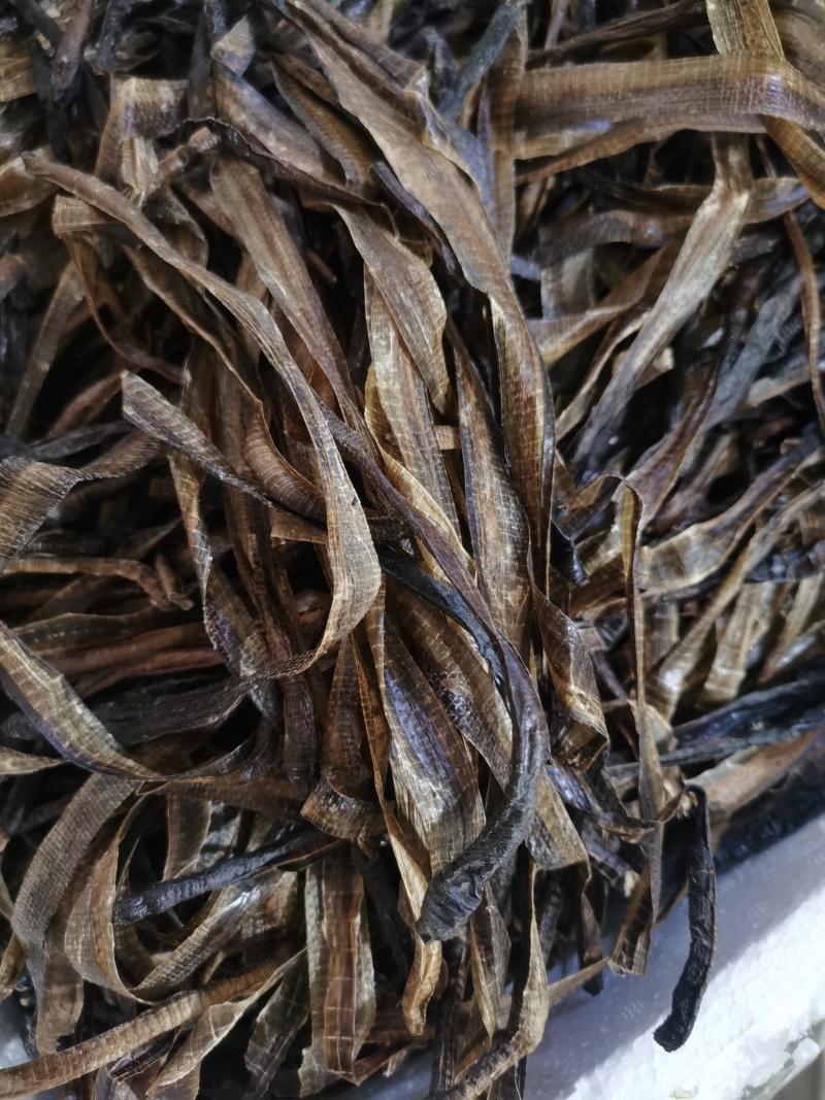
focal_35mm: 27
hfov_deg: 51.3
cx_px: 412
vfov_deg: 65.3
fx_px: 858
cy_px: 550
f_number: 1.8
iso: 500
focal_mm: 5.58
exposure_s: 1/33.3
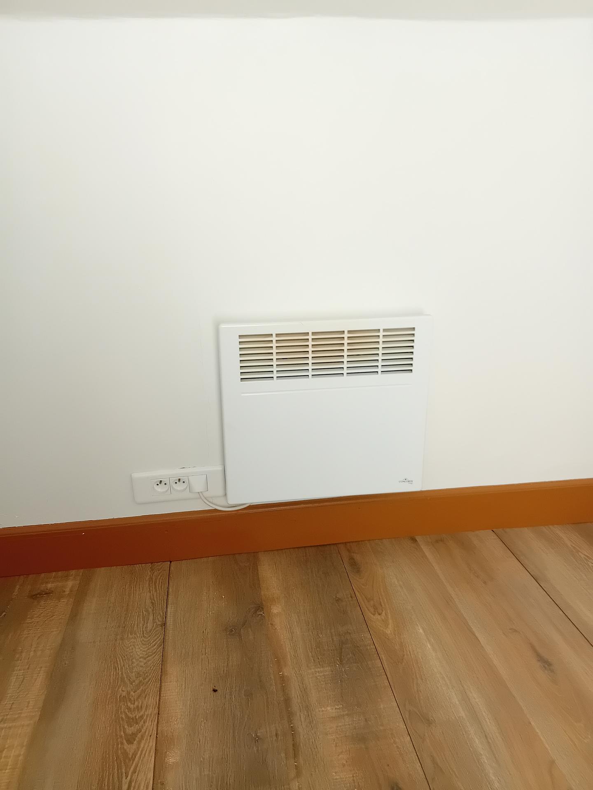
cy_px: 395
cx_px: 296
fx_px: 594
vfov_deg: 67.3
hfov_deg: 53.1
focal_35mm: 26
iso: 250
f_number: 1.8
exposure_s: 1/33.3
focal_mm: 3.98
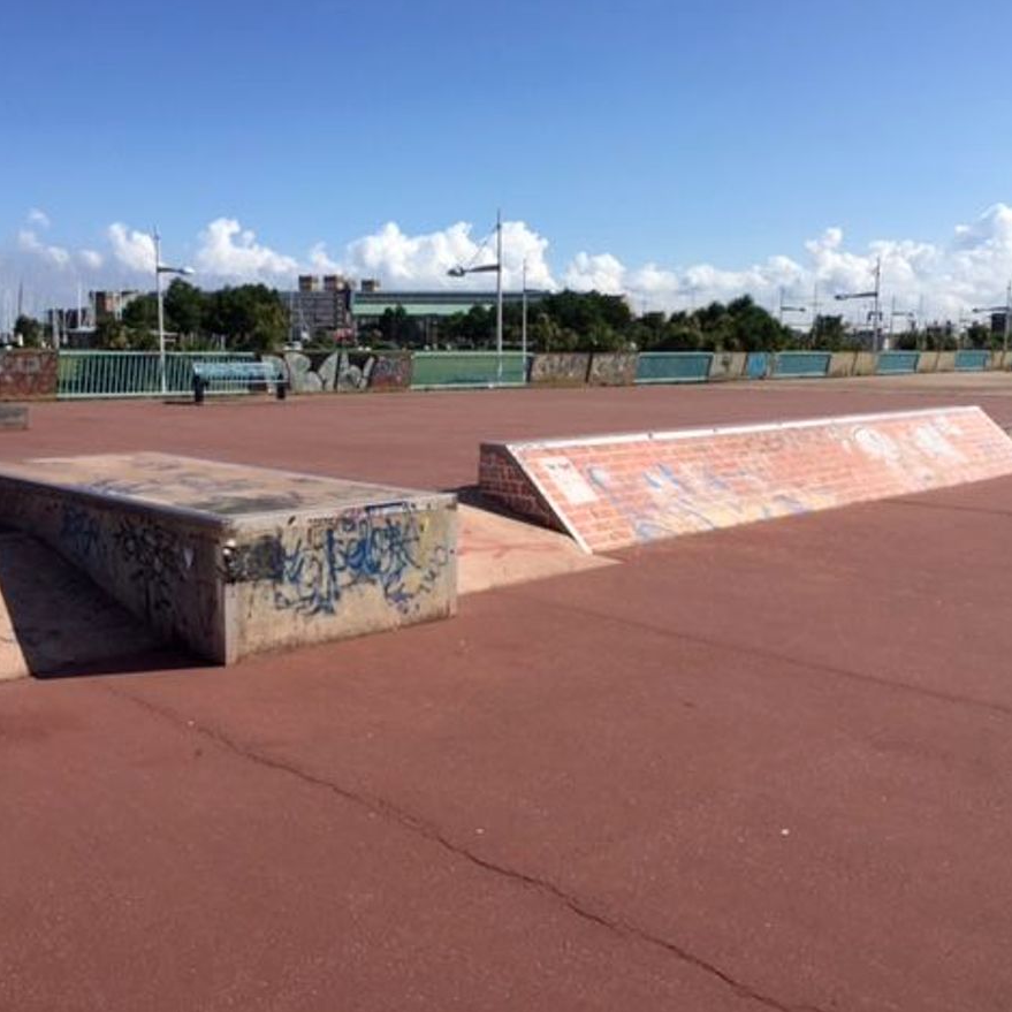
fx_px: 1158
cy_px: 496
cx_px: 540
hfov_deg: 47.2
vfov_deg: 47.2
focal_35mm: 35
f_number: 2.2
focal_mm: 4.15
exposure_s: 1/2475
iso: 32
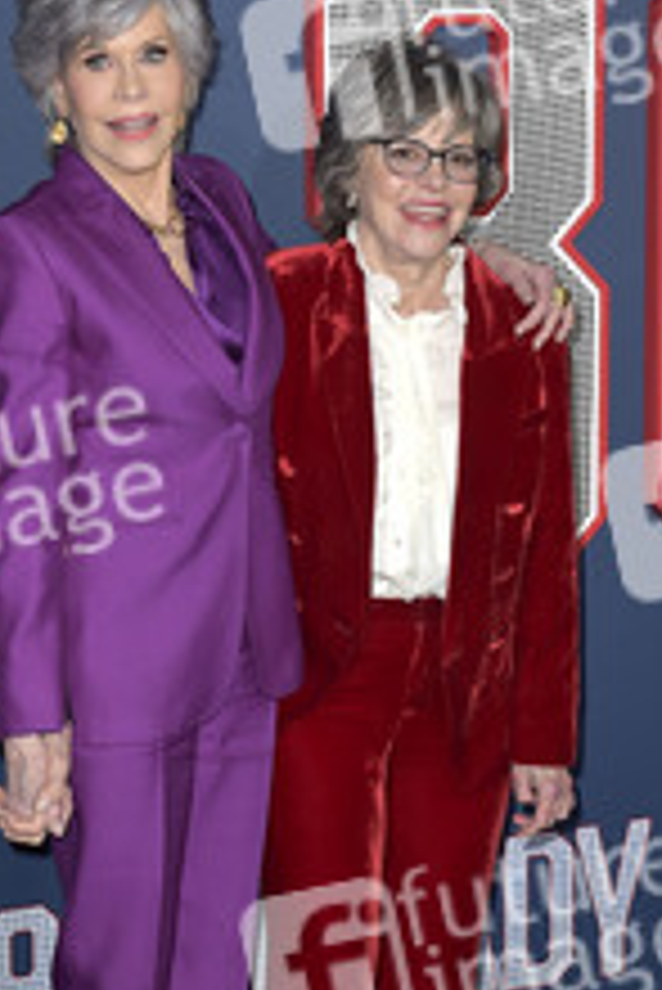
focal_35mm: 91
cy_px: 720
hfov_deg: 14.9
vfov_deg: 22.2
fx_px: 2506
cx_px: 65
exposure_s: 1/250
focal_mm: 50
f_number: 6.3
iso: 400
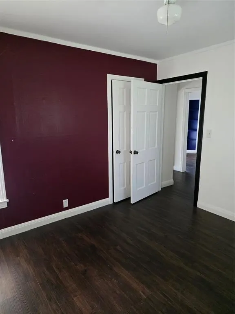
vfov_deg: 73.9
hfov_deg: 58.9
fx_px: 208
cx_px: 118
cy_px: 157
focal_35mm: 23
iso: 2000
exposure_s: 1/120
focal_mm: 6.25
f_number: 1.7
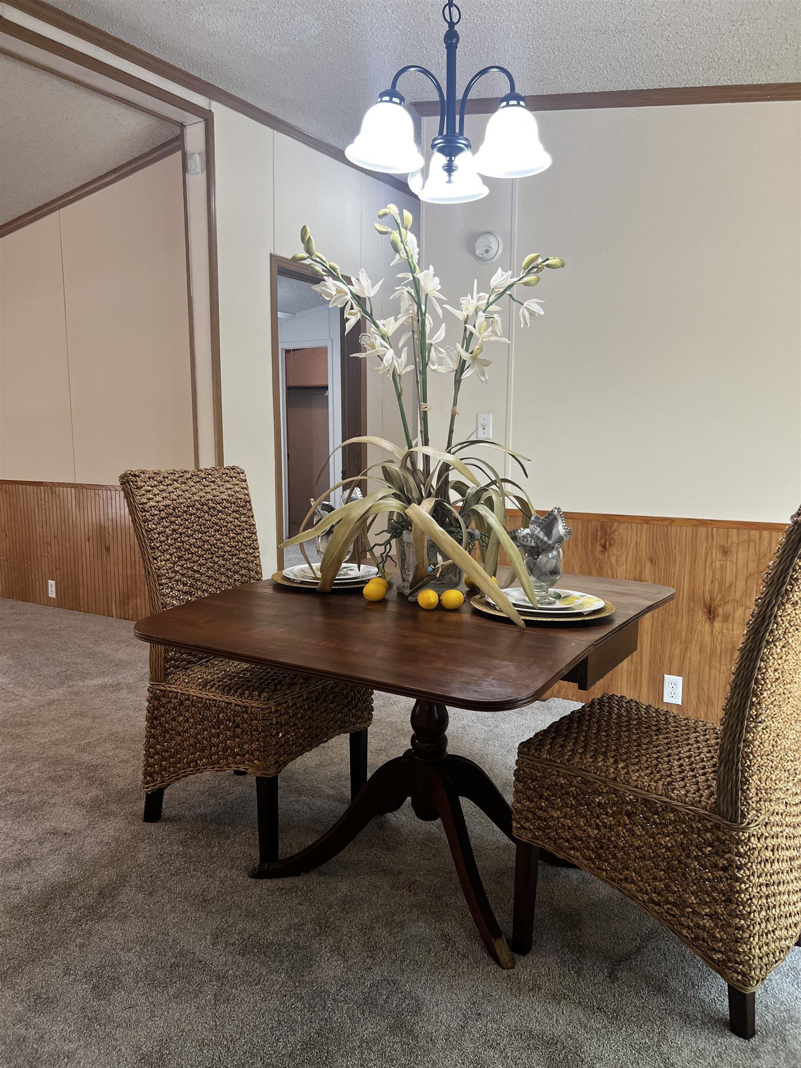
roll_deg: -0.1
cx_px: 400
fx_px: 802
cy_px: 534
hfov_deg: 53.1
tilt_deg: -7.1
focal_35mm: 26
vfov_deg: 67.3
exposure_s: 1/120
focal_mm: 5.7
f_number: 1.5
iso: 125
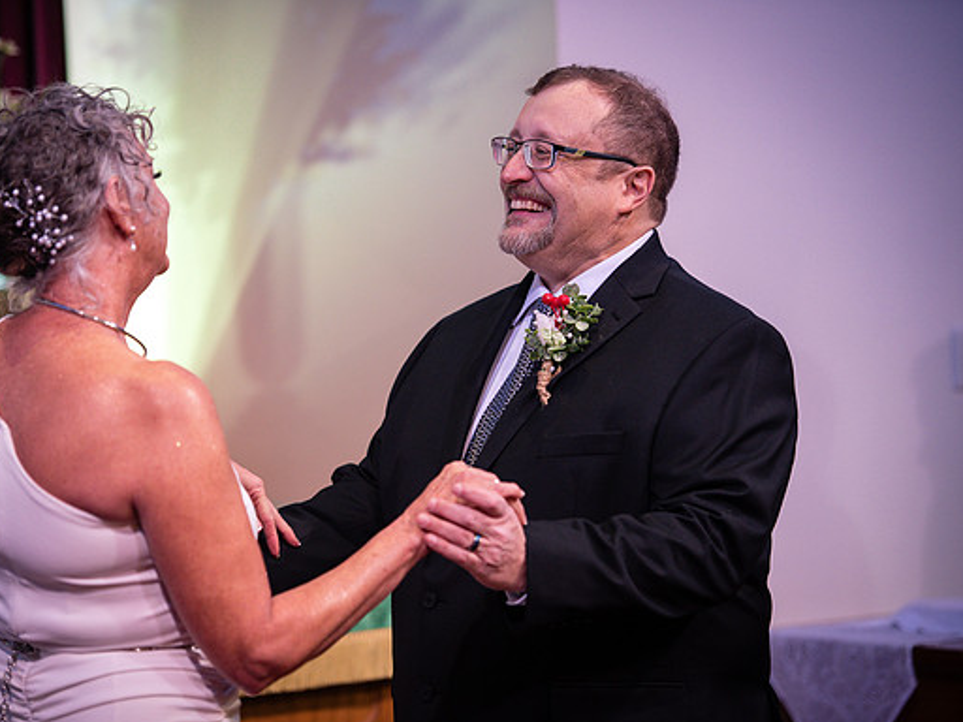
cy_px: 362
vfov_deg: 11.1
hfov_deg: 14.8
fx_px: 3700
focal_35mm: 133
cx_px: 431
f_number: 2.8
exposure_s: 1/200
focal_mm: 122
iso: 800
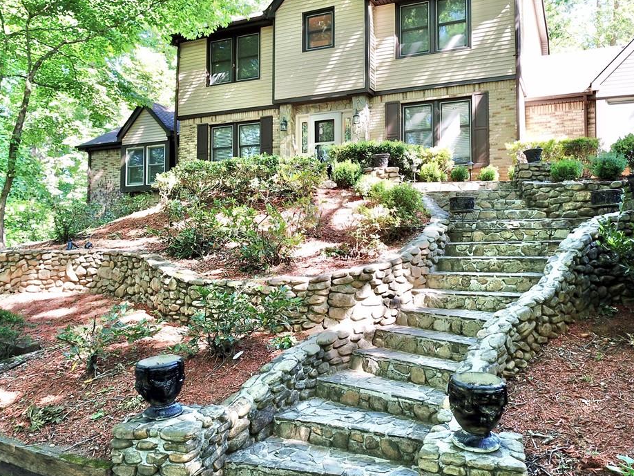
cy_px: 225
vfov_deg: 48.2
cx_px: 346
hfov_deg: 61.5
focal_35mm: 29
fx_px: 531
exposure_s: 1/50
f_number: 2.2
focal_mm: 4.73
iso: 123
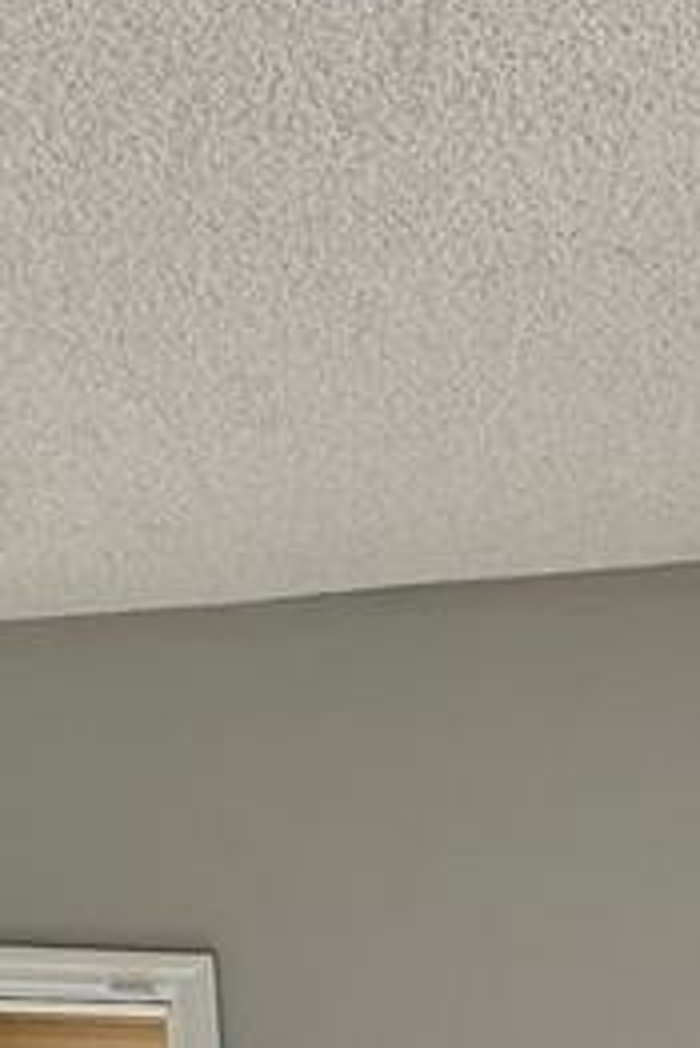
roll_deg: -0.4
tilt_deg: -10.4
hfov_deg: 13.2
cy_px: 1704
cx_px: 1408
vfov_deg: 19.1
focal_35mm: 89
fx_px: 2592
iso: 40
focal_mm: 2.22
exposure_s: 1/162
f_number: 2.2
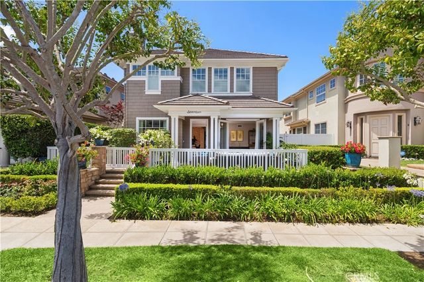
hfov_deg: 96.8
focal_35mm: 16
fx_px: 188
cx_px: 212
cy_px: 141
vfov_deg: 73.7
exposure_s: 1/100
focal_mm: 16
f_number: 9
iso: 100
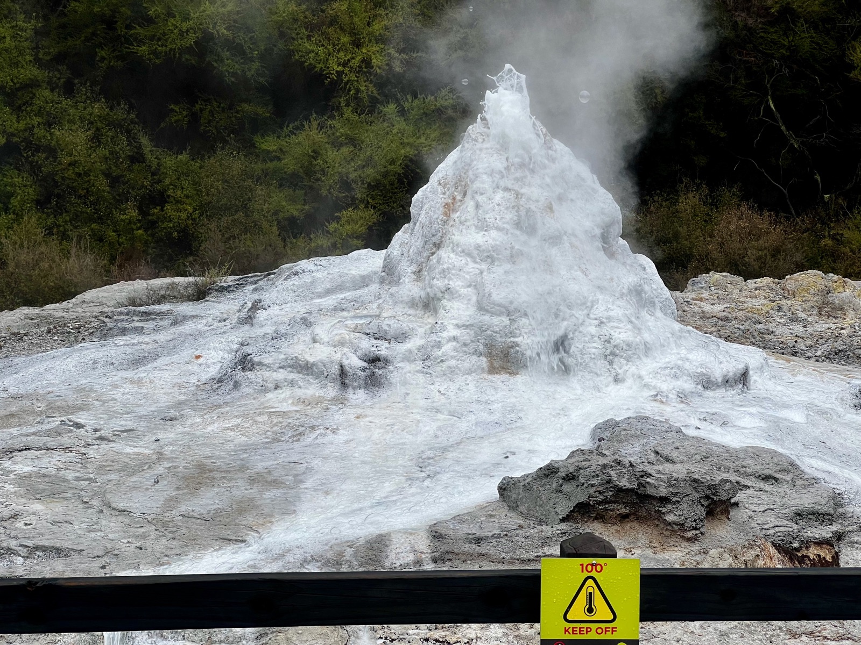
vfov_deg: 19.1
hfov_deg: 25.3
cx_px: 430
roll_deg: -0.5
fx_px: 1915
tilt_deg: -8.1
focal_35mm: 77
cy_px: 322
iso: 32
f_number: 2.8
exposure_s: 1/165
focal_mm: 9
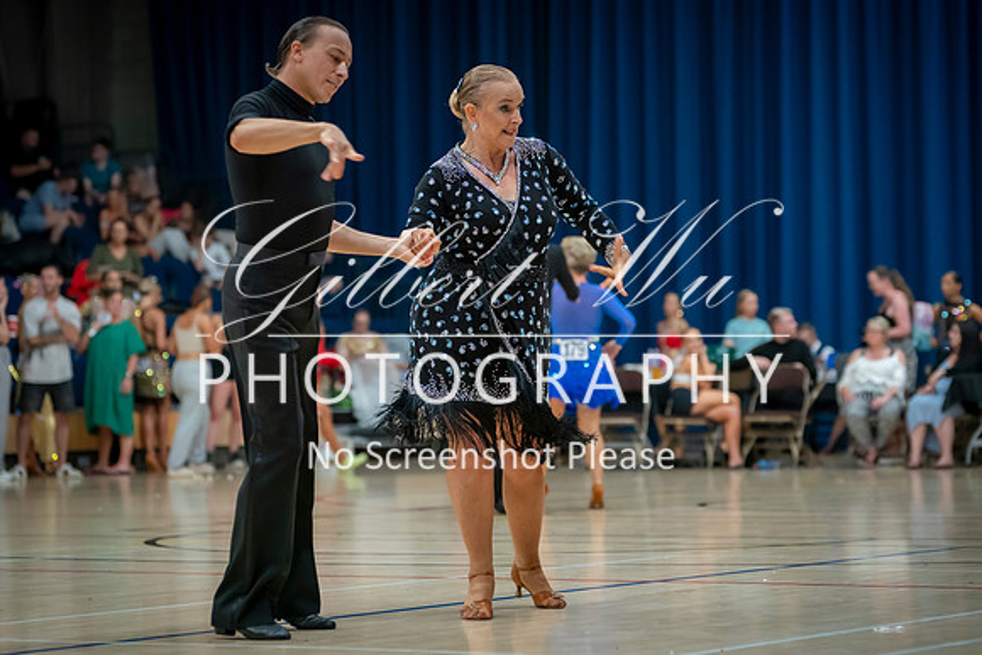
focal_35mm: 122
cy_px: 257
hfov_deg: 16.8
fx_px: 3320
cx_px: 520
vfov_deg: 11.3
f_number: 2.8
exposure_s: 1/400
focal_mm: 98
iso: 3200
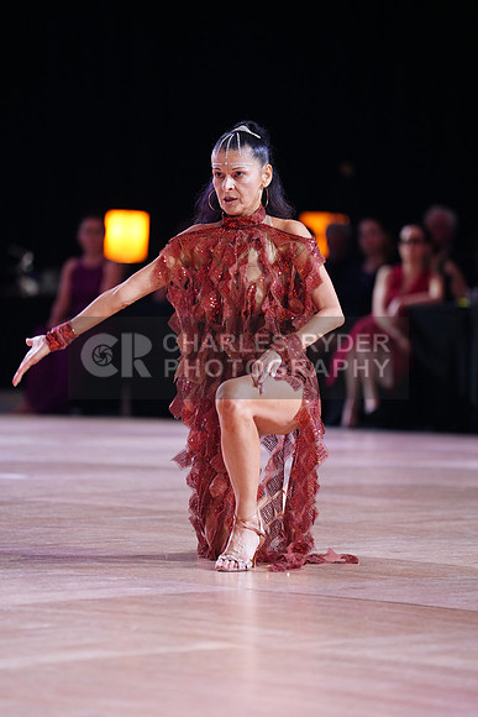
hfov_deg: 6.9
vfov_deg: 10.3
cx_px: 239
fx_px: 3981
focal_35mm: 200
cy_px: 358
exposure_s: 1/400
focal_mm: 200
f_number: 2.8
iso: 2000
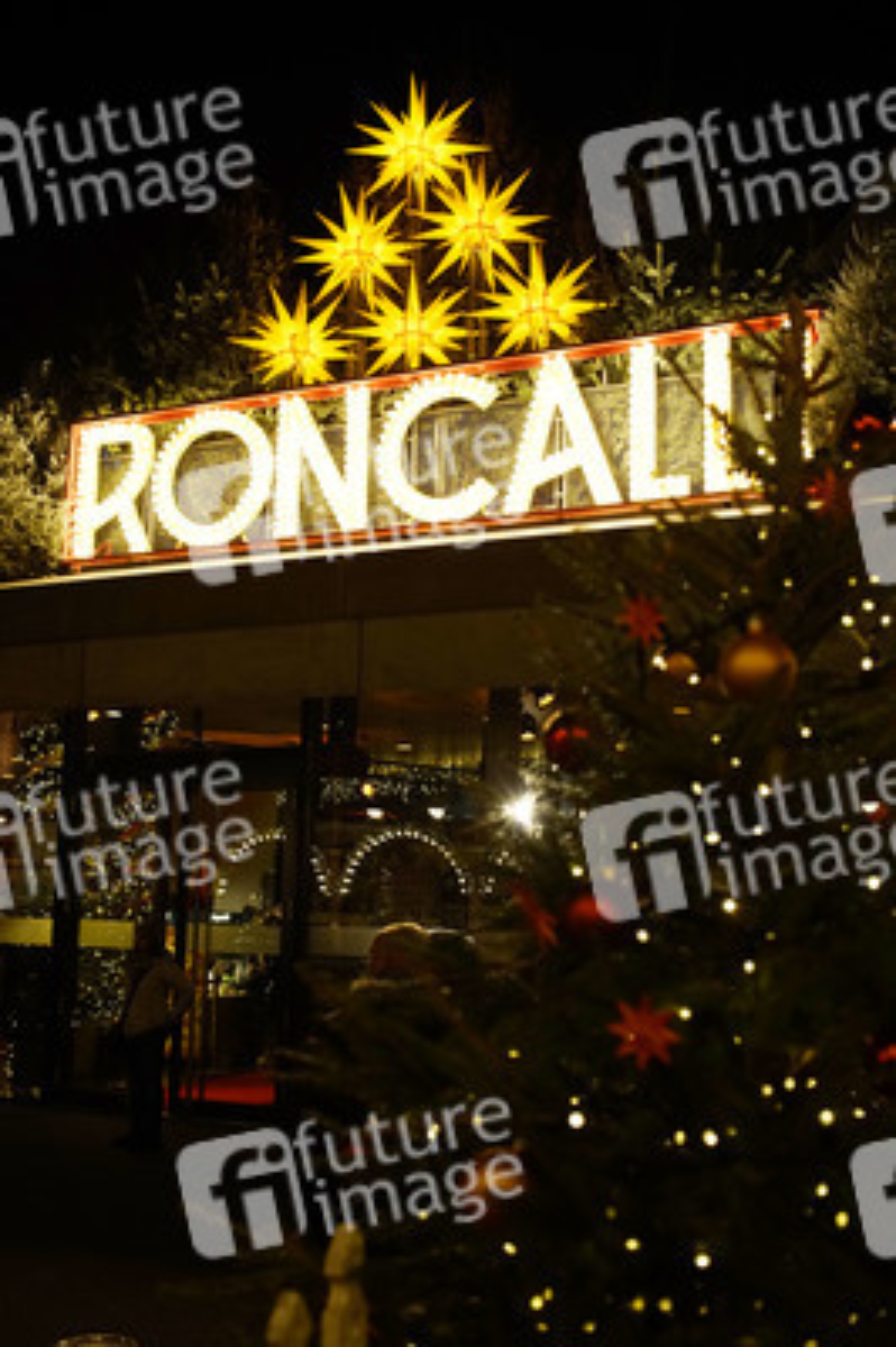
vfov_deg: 48.5
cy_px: 674
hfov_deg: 33.3
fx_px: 1496
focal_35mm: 40
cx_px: 448
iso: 1600
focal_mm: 40
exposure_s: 1/200
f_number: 4
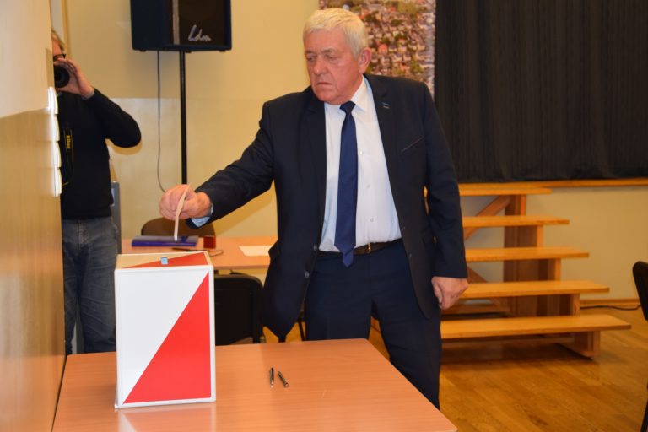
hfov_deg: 35.1
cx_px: 324
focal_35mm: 57
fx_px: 1026
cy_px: 216
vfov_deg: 23.8
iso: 800
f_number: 4.5
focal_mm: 38
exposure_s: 1/80
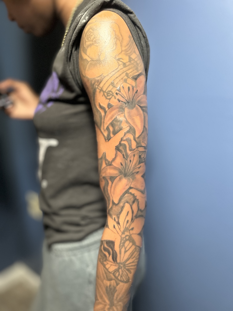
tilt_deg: -17.5
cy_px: 156
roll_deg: -0.7
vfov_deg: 67.3
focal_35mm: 26
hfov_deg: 53.1
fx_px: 233
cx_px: 116
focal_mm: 5.7
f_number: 1.5
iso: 640
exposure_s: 1/40
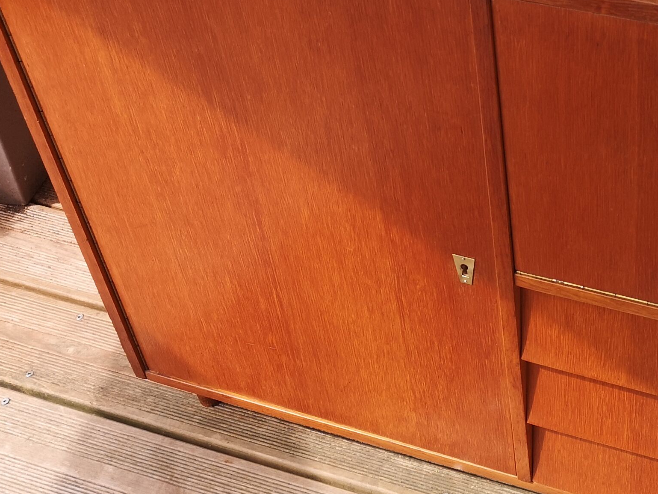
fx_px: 1216
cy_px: 161
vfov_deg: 22.8
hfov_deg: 29.1
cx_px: 590
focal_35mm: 64
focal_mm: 5.58
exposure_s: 1/727
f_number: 1.8
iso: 50
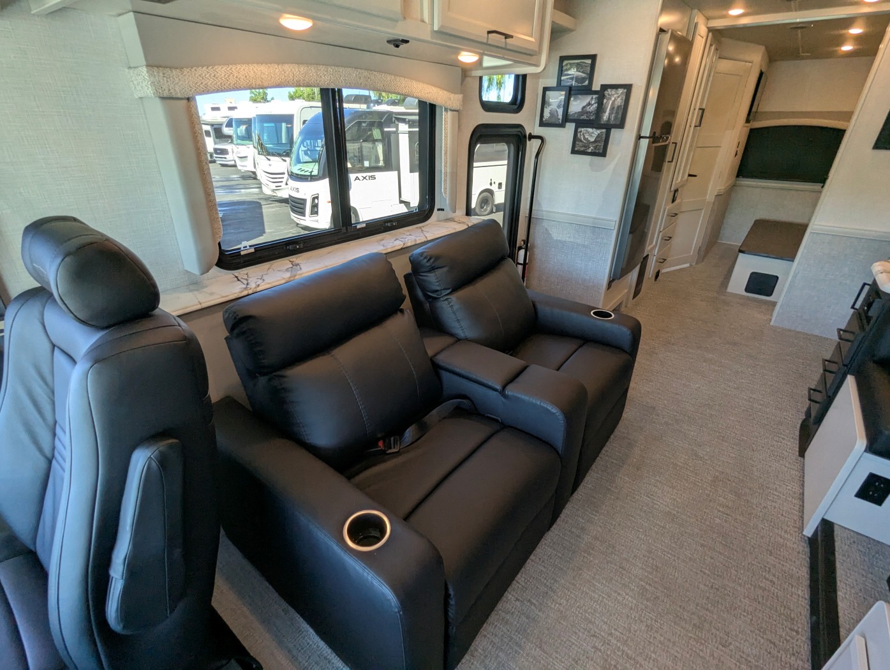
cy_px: 335
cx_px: 445
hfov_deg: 94.4
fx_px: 412
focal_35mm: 16
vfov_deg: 78.2
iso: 82
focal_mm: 2.35
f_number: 2.2
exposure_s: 1/133
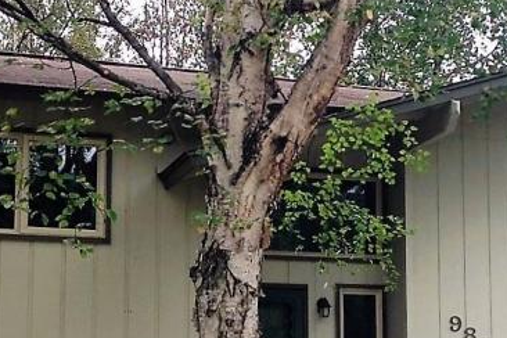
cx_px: 404
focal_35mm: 102
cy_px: 261
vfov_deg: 13.4
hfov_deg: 19.8
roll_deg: +1.5
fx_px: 1436
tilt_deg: +7.9
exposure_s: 1/259
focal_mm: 4.28
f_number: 2.4
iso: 50
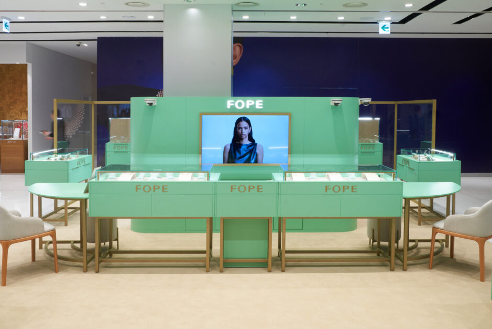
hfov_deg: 60.3
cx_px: 246
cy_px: 164
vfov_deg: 42.4
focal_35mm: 31
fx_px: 424
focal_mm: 21
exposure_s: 1/15
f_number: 13
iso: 400
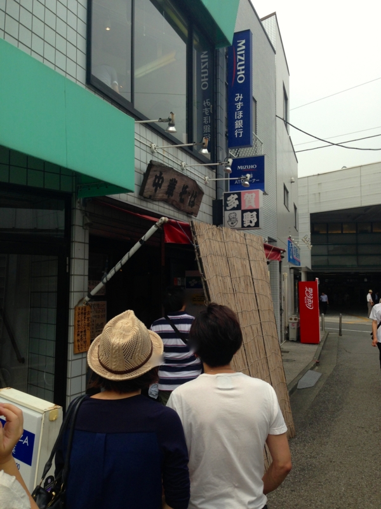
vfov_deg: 55.4
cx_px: 190
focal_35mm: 33
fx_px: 484
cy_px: 254
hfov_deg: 42.9
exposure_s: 1/1153
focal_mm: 4.12
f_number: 2.4
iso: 50
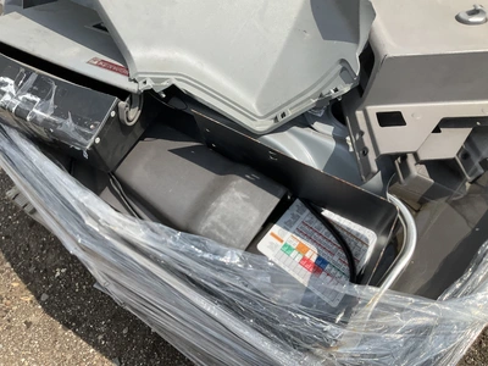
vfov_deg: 48.2
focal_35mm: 29
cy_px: 183
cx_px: 244
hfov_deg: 61.7
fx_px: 409
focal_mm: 3
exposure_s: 1/2058
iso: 25
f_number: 1.8
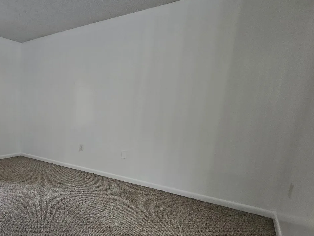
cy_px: 156
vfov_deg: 59.8
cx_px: 54
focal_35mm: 22
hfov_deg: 67.7
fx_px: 200
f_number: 2.2
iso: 80
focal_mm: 2.2
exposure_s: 1/60
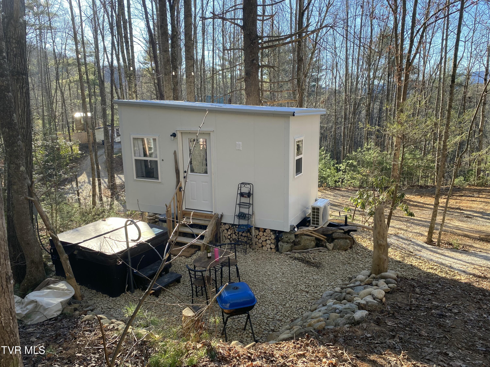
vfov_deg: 53.1
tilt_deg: -13.9
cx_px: 245
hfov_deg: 67.3
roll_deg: +1.2
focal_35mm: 26
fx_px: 368
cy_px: 184
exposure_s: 1/351
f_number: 1.8
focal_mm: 4.25
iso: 32
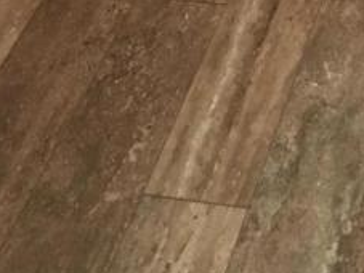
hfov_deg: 14.7
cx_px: 394
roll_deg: +1.1
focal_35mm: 131
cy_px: -543
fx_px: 1377
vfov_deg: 9.1
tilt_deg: -17.8
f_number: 2.2
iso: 50
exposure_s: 1/4
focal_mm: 4.15
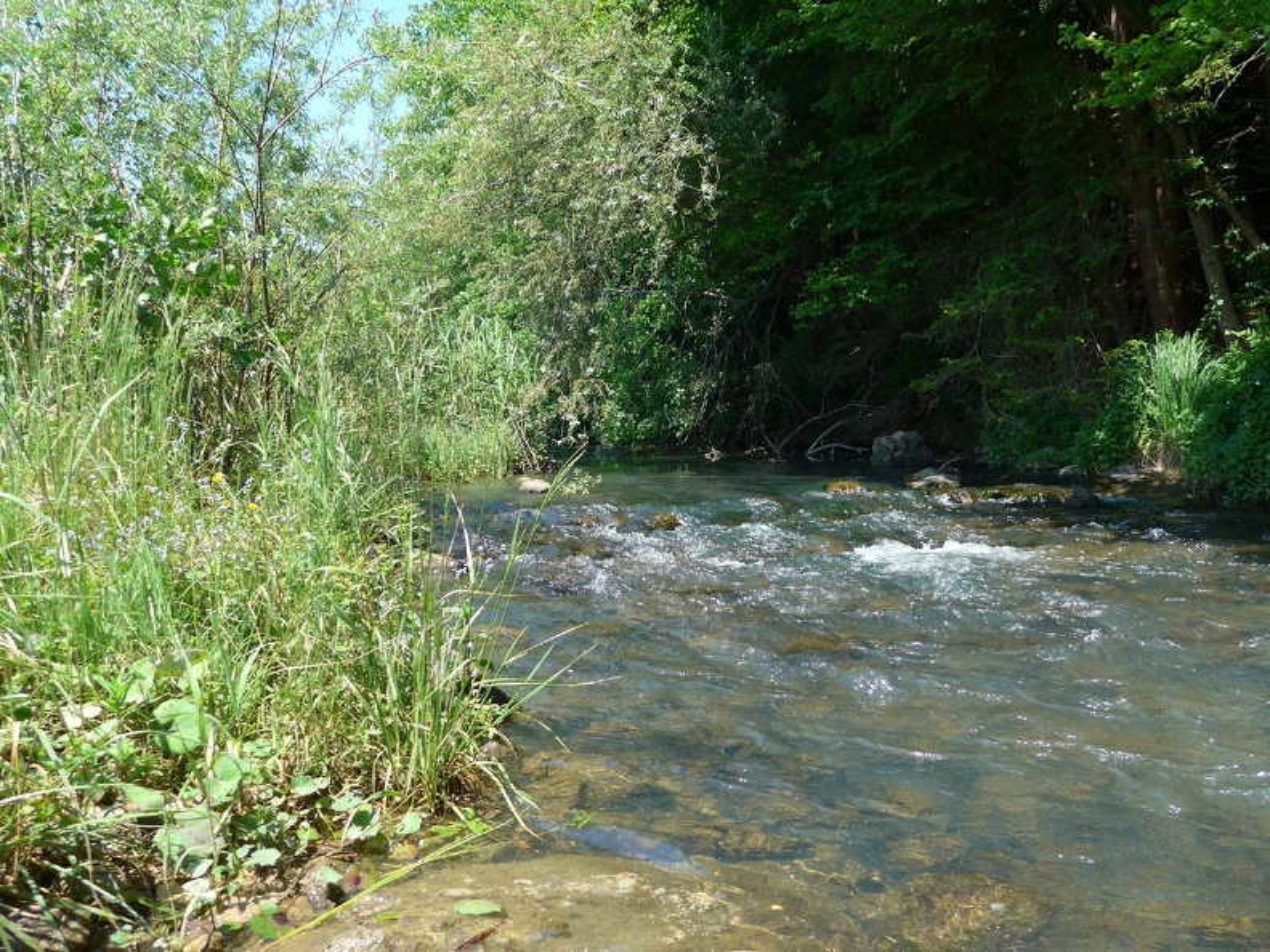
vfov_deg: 48.2
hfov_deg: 61.7
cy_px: 476
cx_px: 635
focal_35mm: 29
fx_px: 1064
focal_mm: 6
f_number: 2.8
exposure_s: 1/400
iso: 80
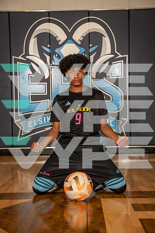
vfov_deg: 31.0
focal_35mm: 65
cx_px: 78
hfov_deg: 20.9
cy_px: 116
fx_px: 420
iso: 800
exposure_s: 1/320
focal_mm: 65
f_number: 6.3
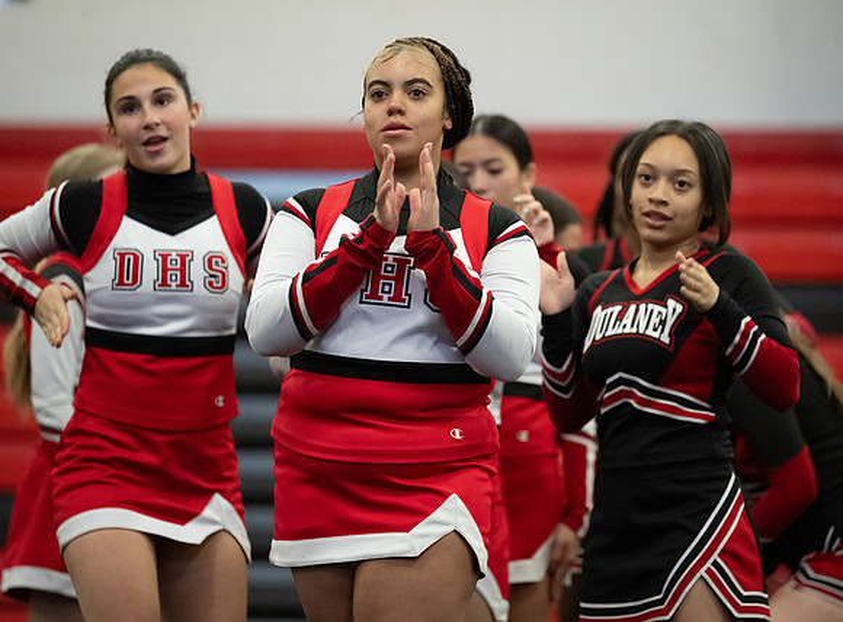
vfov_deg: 7.3
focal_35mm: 202
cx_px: 422
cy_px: 266
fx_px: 4902
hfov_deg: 9.8
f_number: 2.8
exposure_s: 1/400
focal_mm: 165
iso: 5600
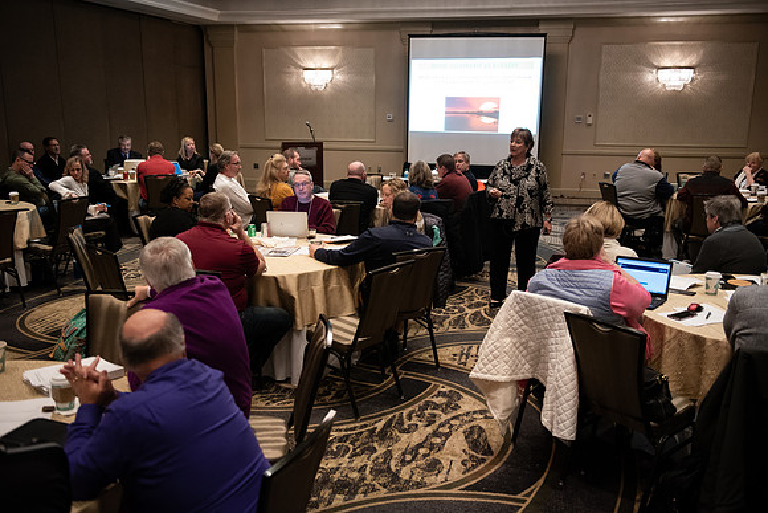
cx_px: 384
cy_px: 256
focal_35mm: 34
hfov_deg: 55.8
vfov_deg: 38.9
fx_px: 725
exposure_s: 1/160
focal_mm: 34
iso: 4000
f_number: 3.2
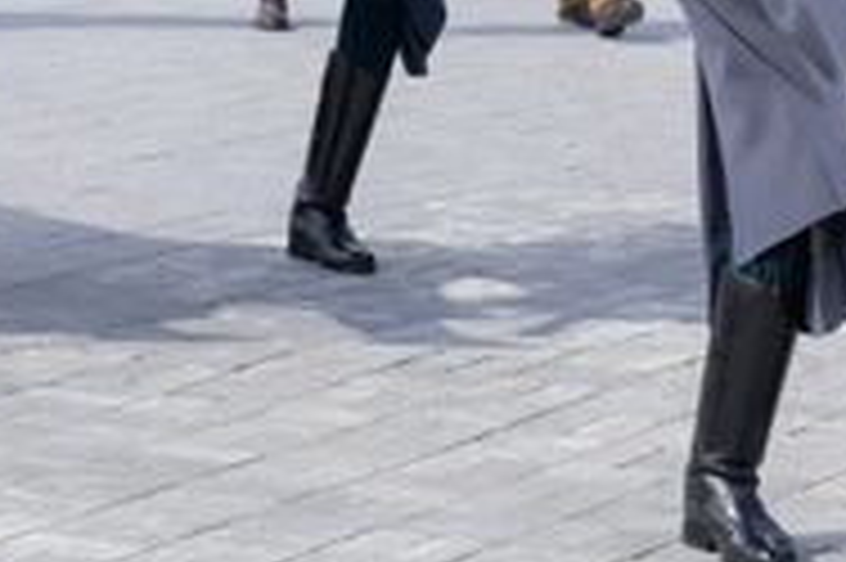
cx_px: 216
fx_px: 4625
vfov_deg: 6.9
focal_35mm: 197
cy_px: -288
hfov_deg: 10.4
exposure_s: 1/1600
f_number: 4.5
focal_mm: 53
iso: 320
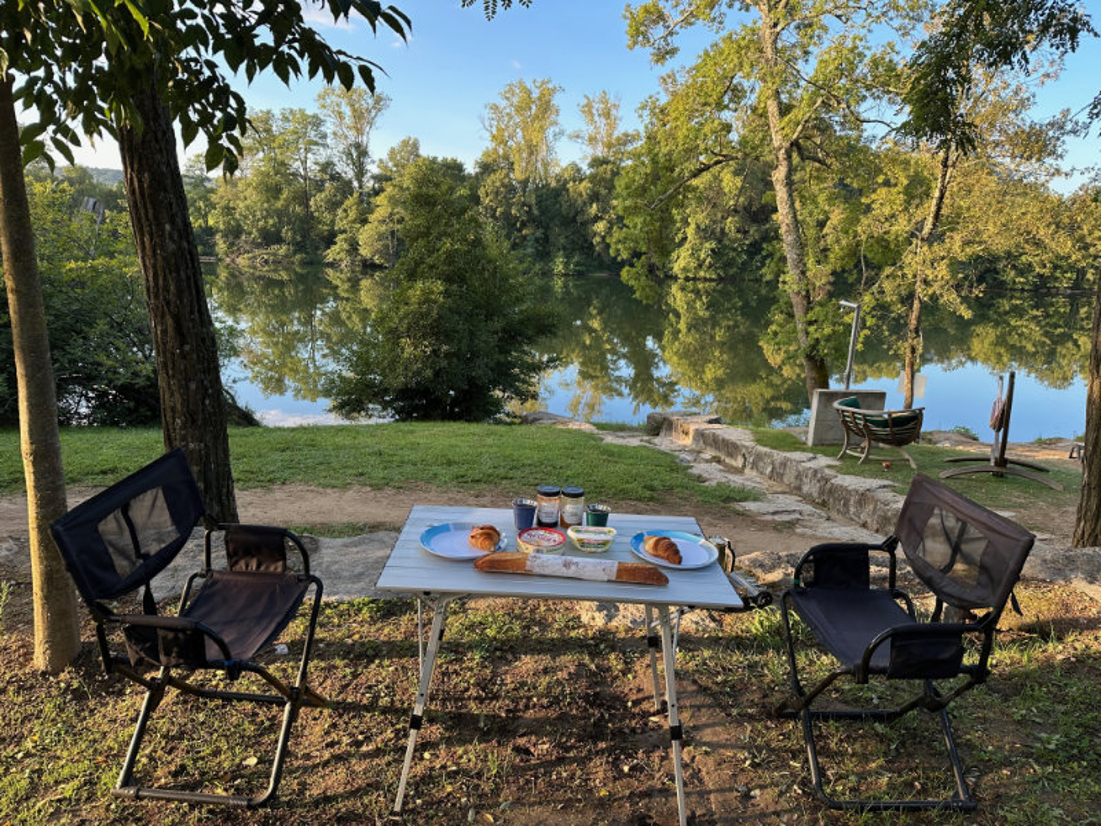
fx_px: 763
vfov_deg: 56.8
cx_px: 550
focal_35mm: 24
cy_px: 413
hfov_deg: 71.6
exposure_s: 1/351
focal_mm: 6.9
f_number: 1.8
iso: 80
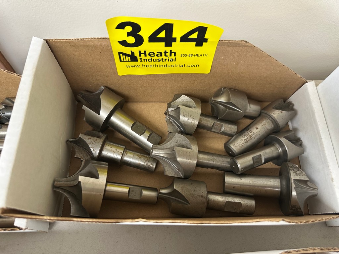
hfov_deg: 71.6
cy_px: 127
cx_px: 170
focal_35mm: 24
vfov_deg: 56.8
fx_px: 235
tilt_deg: -63.5
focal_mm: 6.86
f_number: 1.78
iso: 200
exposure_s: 1/56
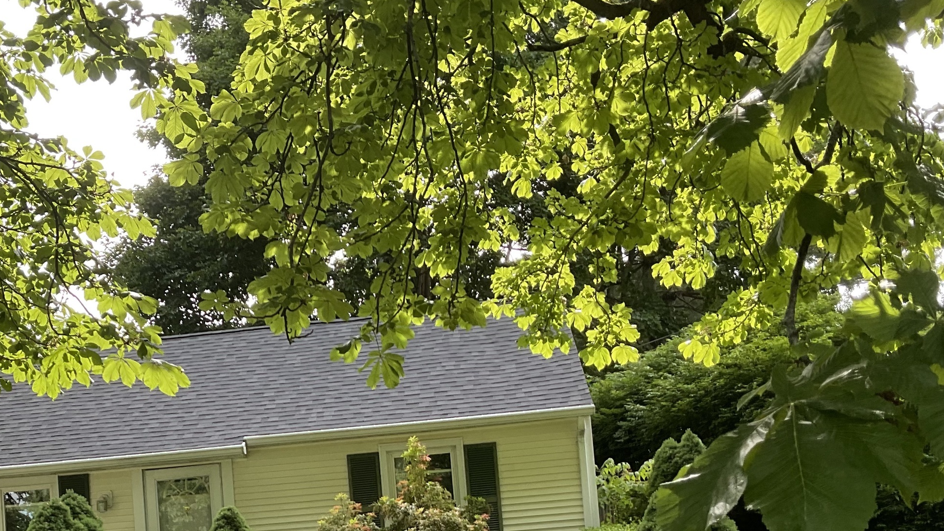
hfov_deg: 40.8
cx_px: 321
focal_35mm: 50
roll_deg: +5.0
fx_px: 1252
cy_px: 506
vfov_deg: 23.2
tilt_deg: +5.6
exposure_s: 1/213
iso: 16
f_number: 1.8
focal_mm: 3
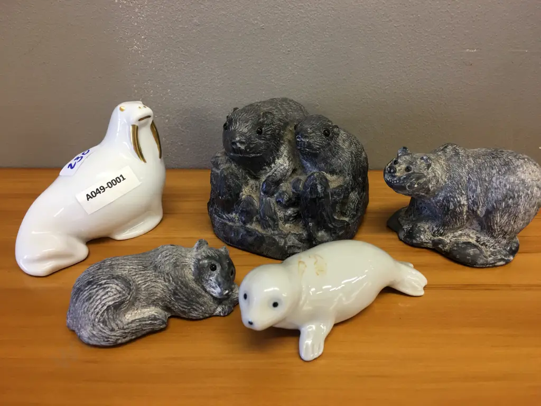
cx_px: 270
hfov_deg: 61.7
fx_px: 453
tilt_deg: -27.1
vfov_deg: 48.2
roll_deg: -0.6
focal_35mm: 29
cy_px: 203
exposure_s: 1/17
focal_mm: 4.15
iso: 40
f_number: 2.2
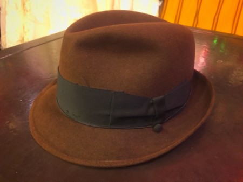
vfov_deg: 48.3
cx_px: 122
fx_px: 204
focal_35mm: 29
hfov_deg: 61.6
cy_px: 91
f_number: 2.2
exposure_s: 1/15
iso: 250
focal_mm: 4.15
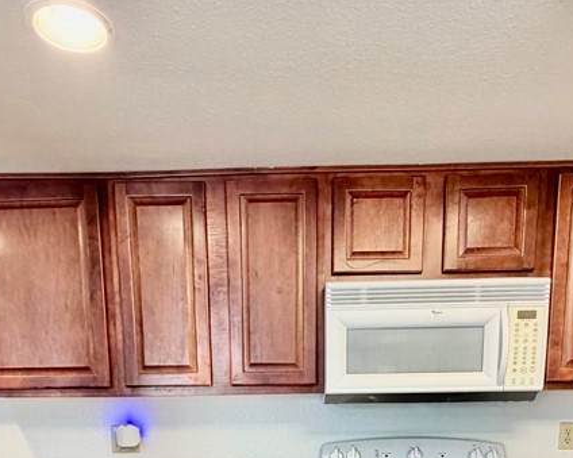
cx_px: 289
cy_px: 494
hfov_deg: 54.2
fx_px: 560
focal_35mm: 33
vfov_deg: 37.7
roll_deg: +0.8
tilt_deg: -10.2
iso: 160
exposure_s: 1/60
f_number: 2.2
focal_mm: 2.22
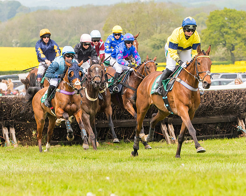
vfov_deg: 5.4
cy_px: 84
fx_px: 2093
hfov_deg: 6.7
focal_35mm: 288
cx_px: 90
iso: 400
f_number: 4
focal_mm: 110
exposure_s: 1/2000
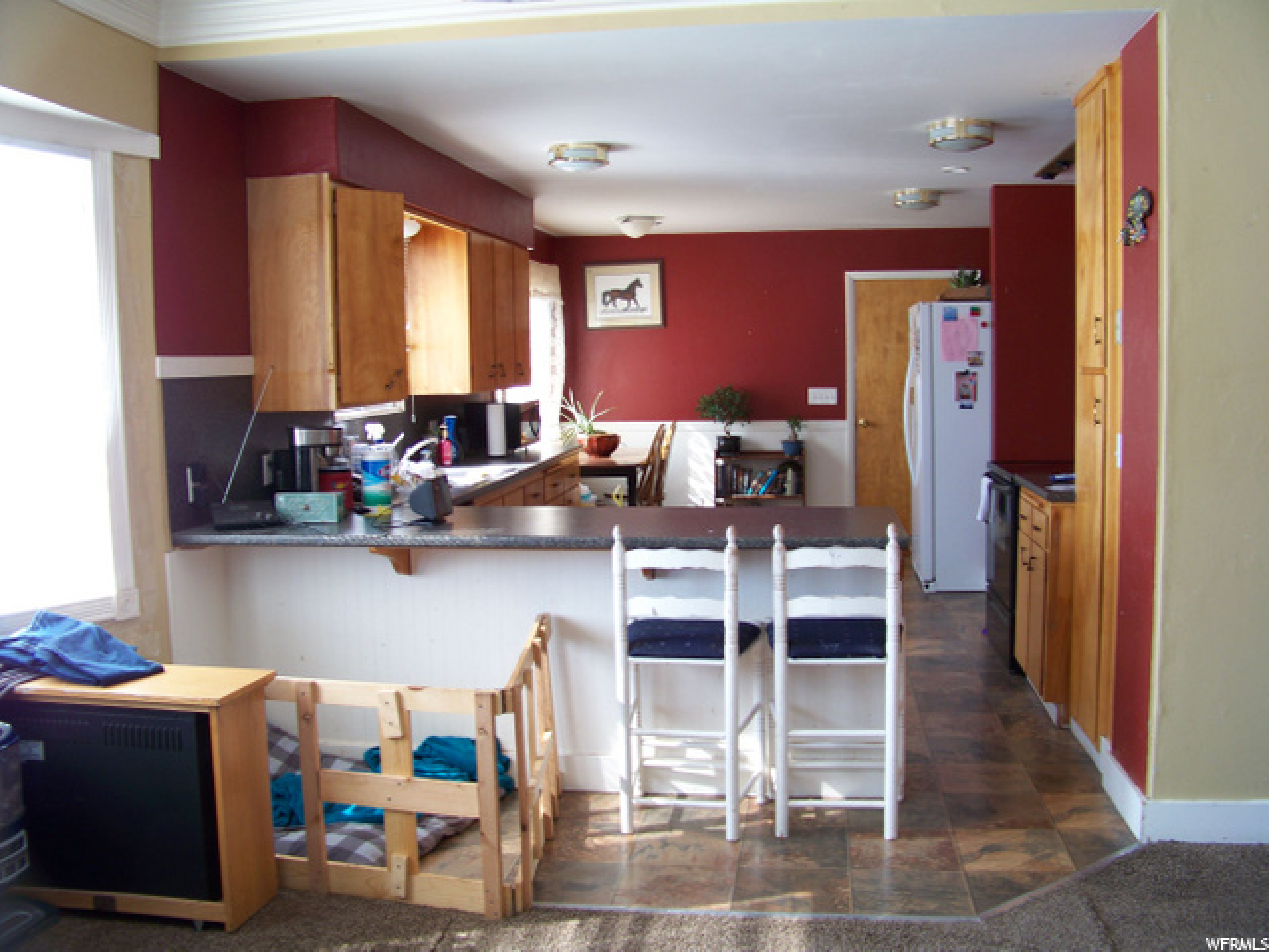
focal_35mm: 33
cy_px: 476
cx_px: 634
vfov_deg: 42.9
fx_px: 1210
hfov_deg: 55.4
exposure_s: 1/40
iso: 64
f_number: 2.8
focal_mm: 5.85
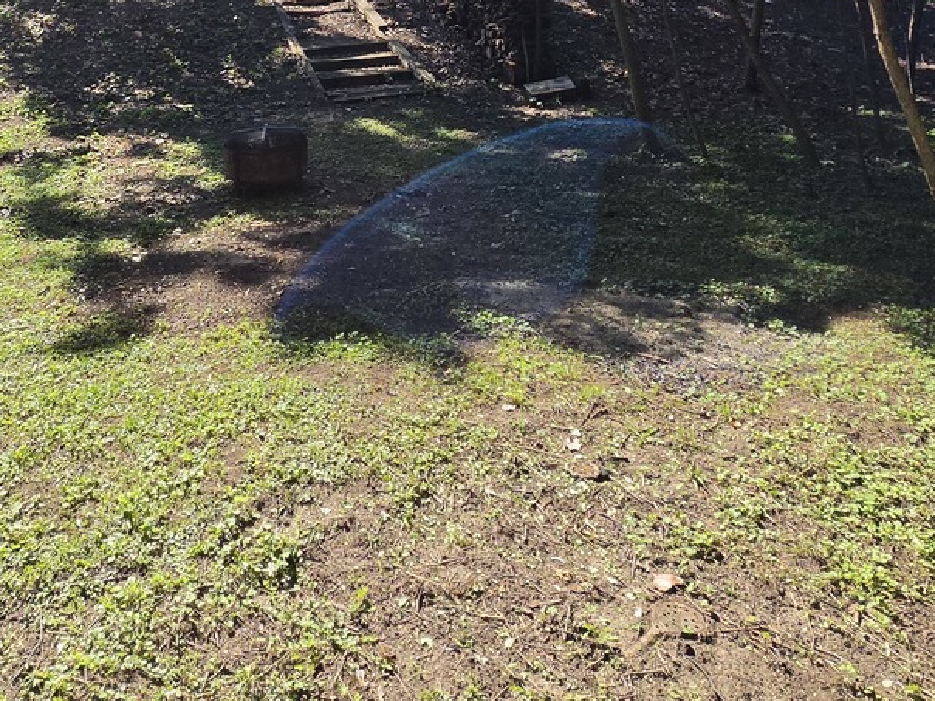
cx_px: 307
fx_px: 837
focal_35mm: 31
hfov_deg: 57.0
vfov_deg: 37.9
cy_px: -68
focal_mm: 2.2
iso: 100
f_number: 2.2
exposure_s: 1/2010
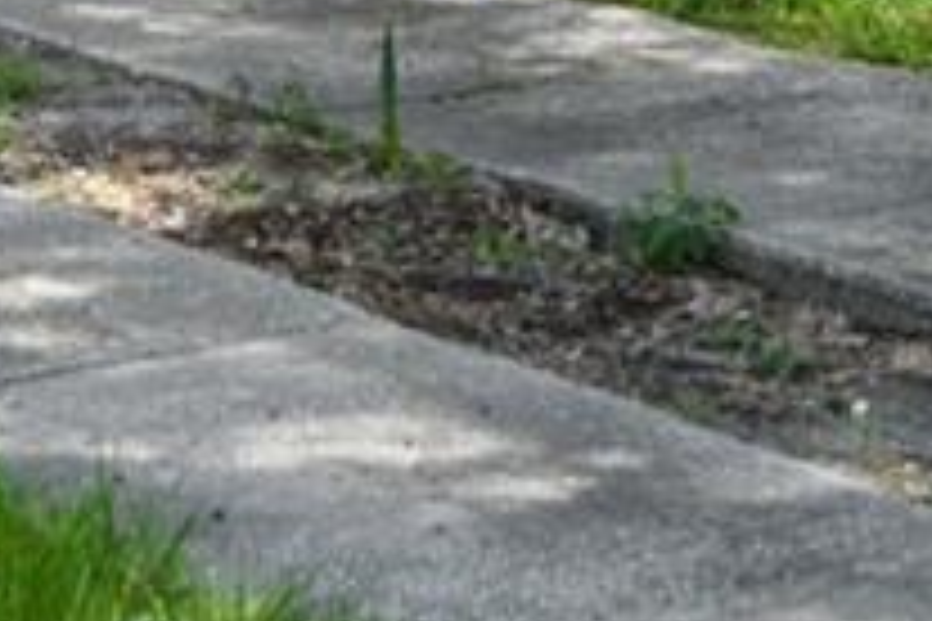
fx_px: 6006
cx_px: 257
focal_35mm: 232
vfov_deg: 5.7
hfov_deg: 8.9
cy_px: -909
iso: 200
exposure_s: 1/100
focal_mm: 20
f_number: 11
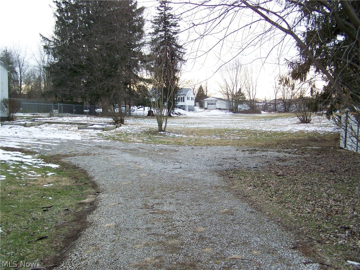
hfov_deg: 49.0
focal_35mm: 38
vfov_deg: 37.7
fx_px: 395
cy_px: 135
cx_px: 180
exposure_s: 1/125
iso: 64
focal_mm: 6.3
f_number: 2.8
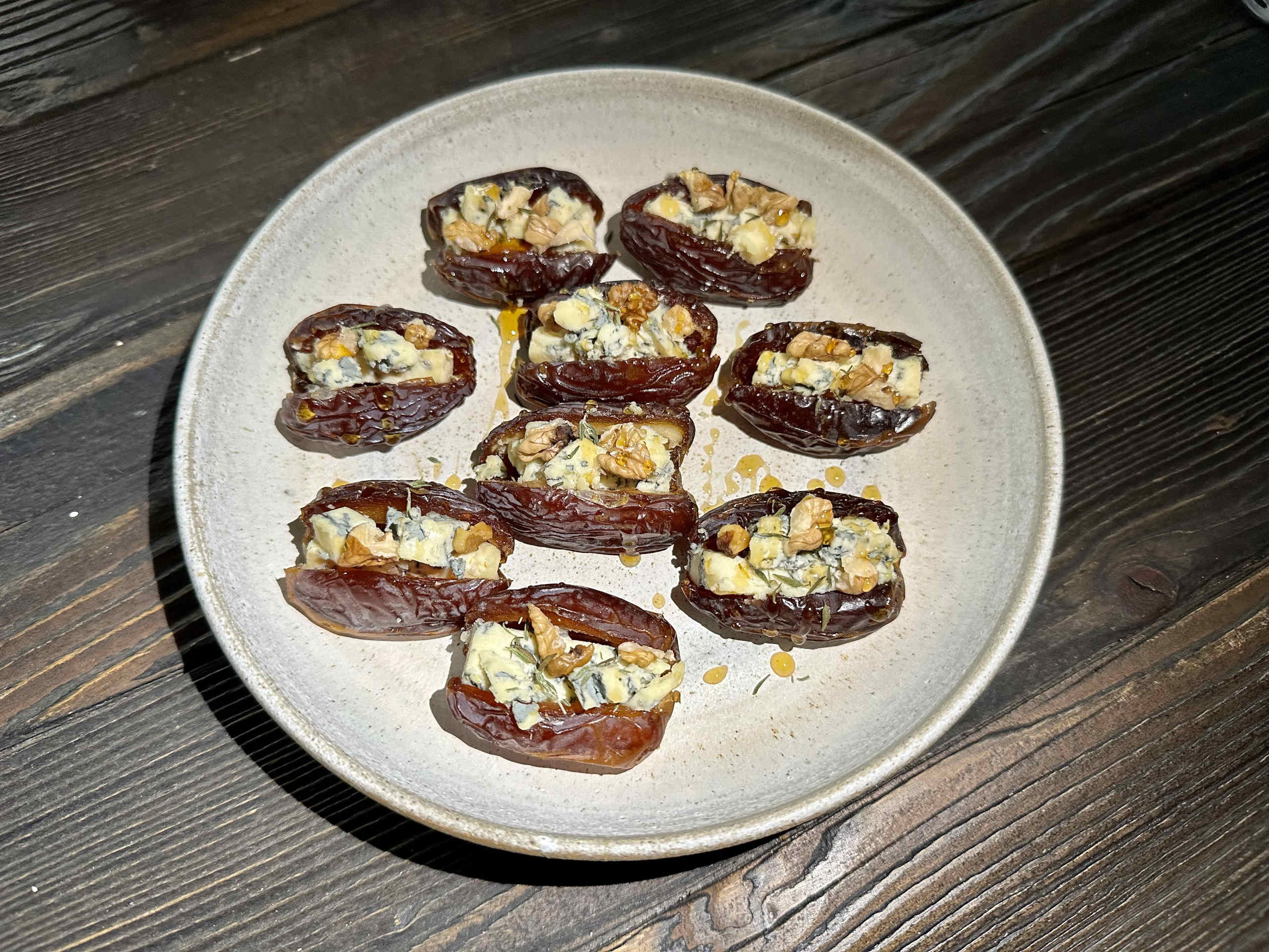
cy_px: 476
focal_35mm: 24
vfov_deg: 56.8
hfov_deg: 71.6
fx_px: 880
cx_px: 634
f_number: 1.78
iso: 250
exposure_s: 1/60
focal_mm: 6.86
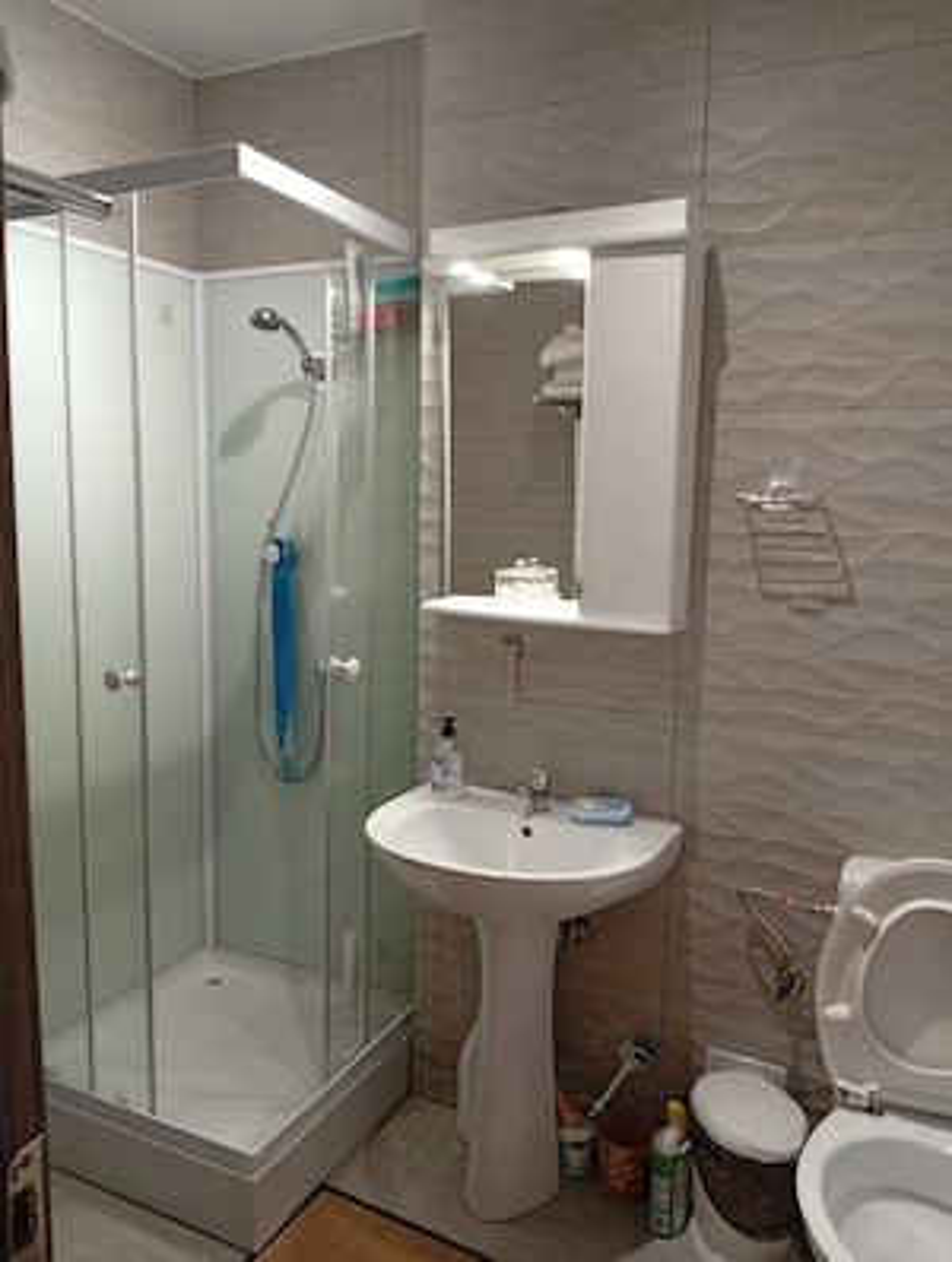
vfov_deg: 65.2
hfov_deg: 51.5
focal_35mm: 27
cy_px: 631
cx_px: 476
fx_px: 987
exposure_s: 1/33.3
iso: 437
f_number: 1.8
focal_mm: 3.98
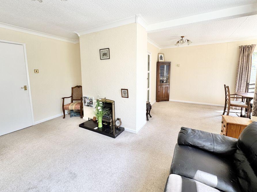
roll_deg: +0.8
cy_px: 85
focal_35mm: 16
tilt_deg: -6.5
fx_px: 119
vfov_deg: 77.8
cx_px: 129
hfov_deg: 94.5
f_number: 2.2
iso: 40
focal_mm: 2.22
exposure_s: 1/105
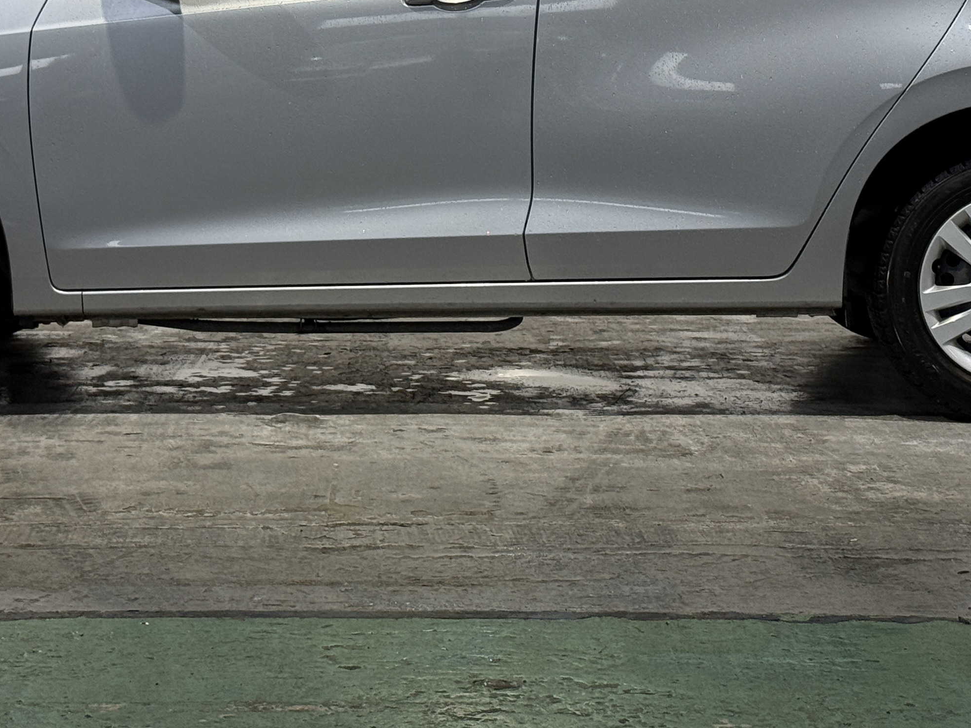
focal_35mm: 98
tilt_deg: -0.6
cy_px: 48
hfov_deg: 20.0
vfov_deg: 14.9
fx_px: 2749
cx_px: 414
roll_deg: -0.1
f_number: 1.78
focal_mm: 6.76
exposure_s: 1/60
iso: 80
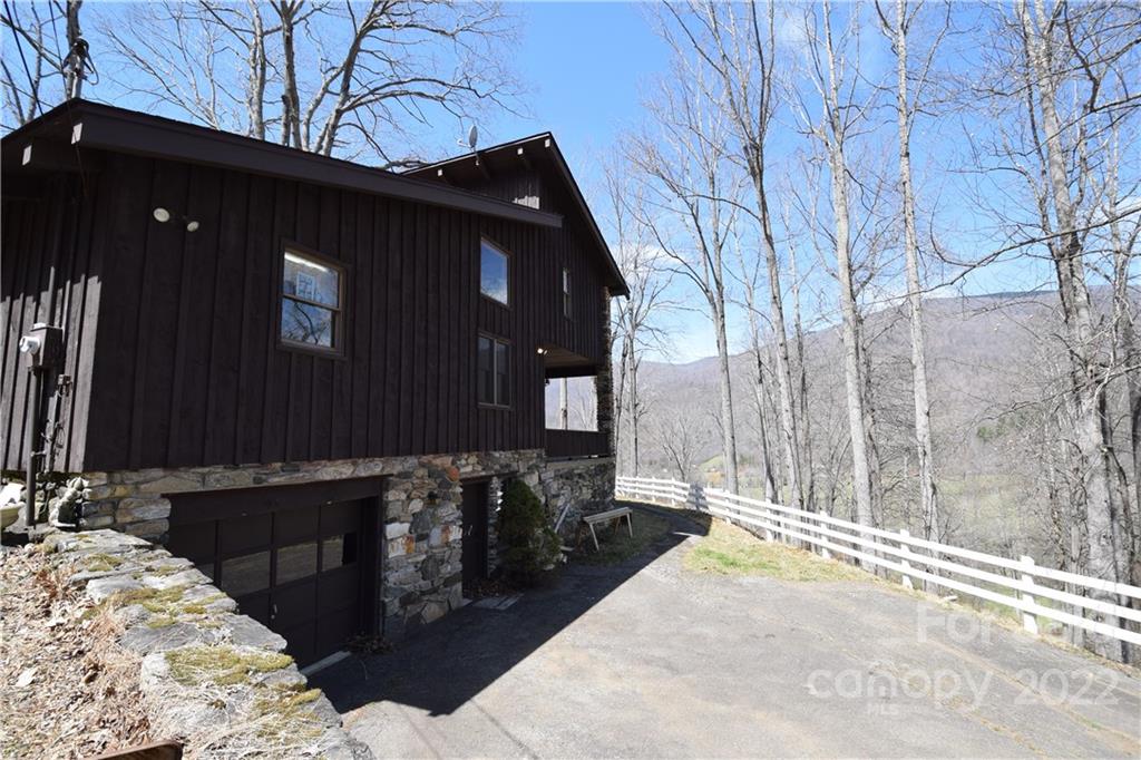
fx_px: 475
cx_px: 570
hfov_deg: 100.4
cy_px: 380
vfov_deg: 77.3
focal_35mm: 15
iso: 280
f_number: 8
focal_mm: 10
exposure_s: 1/250
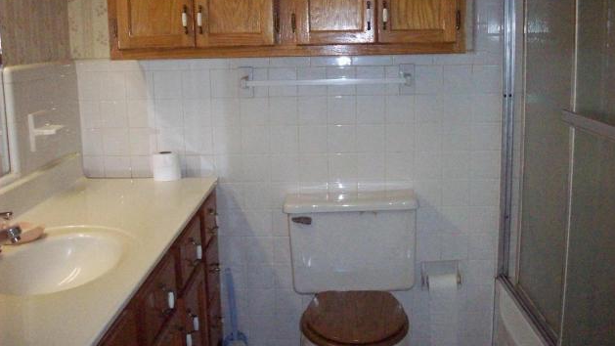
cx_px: 311
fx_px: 669
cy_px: 158
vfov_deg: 29.0
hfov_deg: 49.4
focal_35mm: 41
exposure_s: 1/128
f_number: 2.8
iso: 800
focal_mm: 6.2
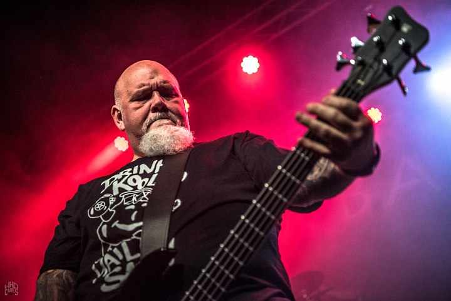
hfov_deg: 39.6
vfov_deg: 27.0
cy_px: 150
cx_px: 226
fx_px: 627
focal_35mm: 50
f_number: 2.8
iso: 1600
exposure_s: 1/100
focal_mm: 50
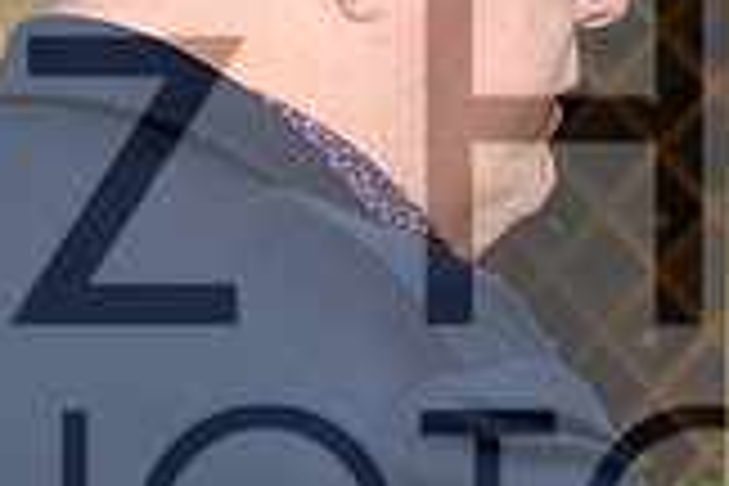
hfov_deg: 10.0
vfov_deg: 6.8
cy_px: 224
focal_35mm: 203
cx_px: 840
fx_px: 4110
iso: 1250
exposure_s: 1/160
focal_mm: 51
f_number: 5.6
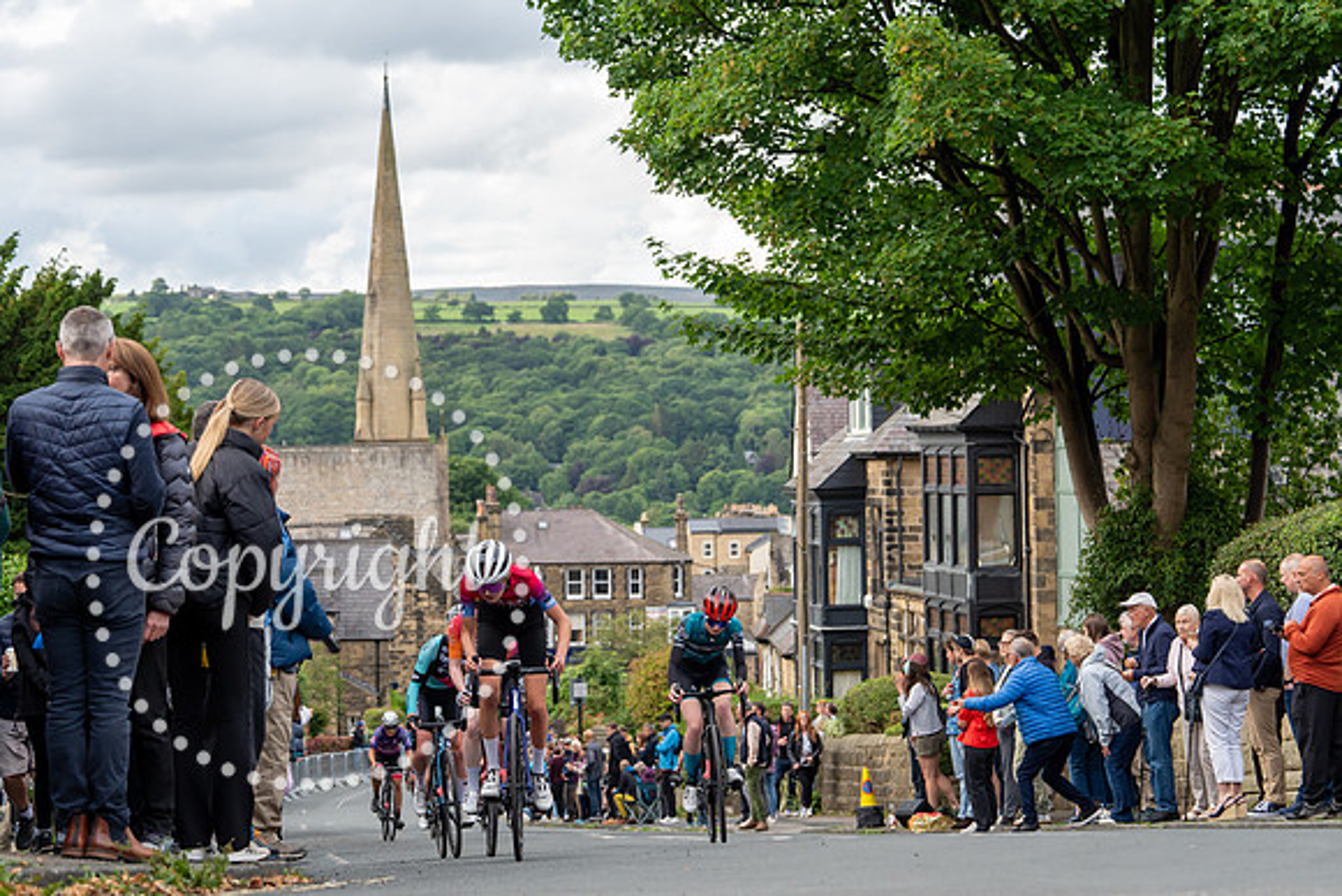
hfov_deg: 23.0
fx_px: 3290
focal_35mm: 88
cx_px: 572
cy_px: 378
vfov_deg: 15.5
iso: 500
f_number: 4
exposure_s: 1/500
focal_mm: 70
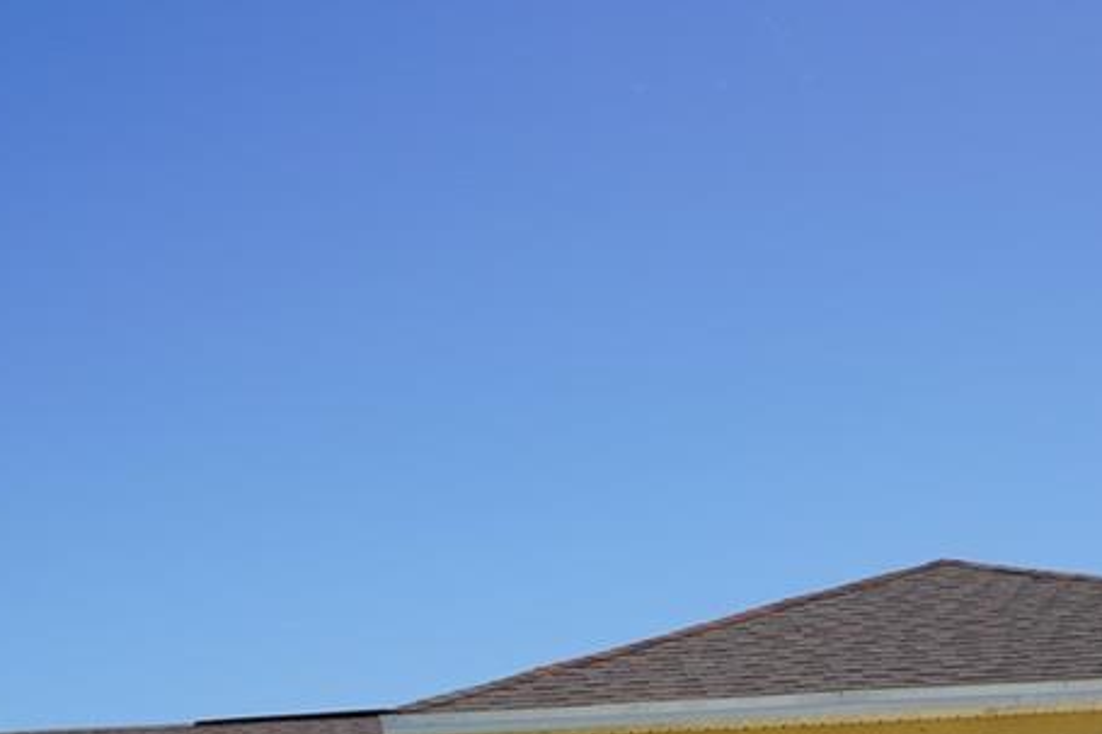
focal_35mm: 64
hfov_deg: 31.3
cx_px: 475
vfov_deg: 21.0
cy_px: 572
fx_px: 1962
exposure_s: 1/200
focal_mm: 19
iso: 100
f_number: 10
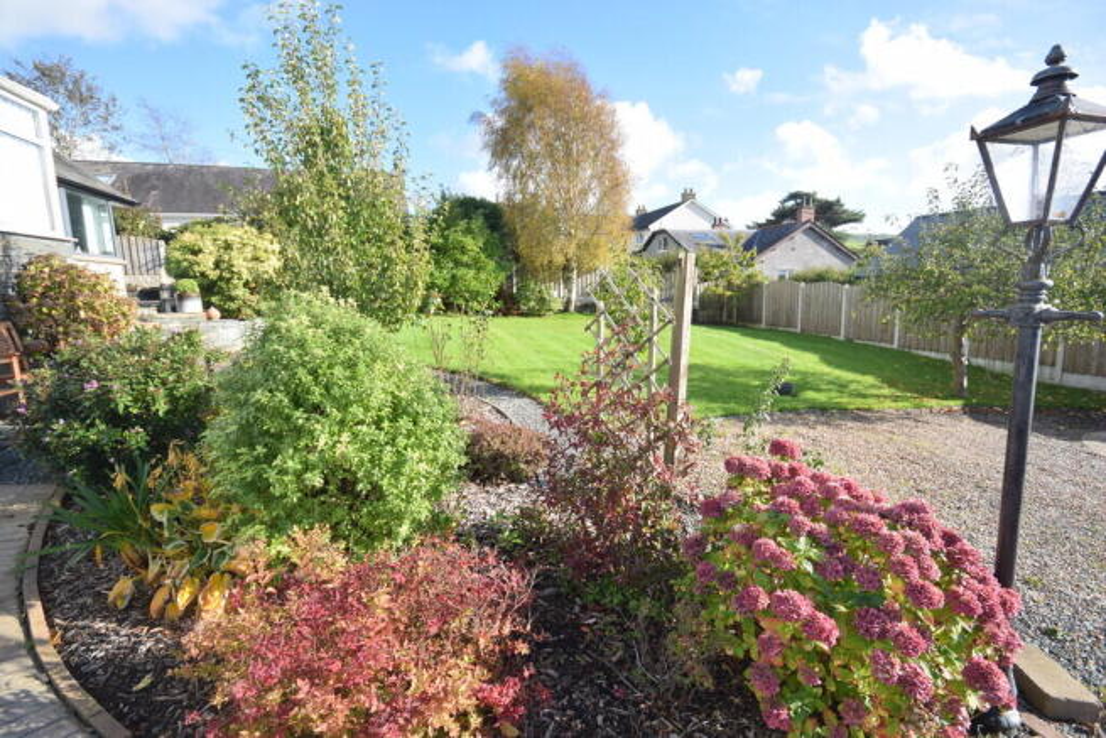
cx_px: 553
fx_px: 530
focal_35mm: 17
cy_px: 369
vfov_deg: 69.7
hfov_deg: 92.4
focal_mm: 11.5
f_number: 8
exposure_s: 1/250
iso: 220
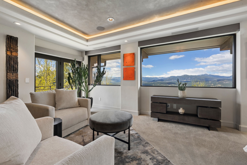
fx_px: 103
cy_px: 82
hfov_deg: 100.4
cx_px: 124
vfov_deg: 77.4
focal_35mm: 15
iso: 400
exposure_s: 1/80
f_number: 16
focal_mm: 15
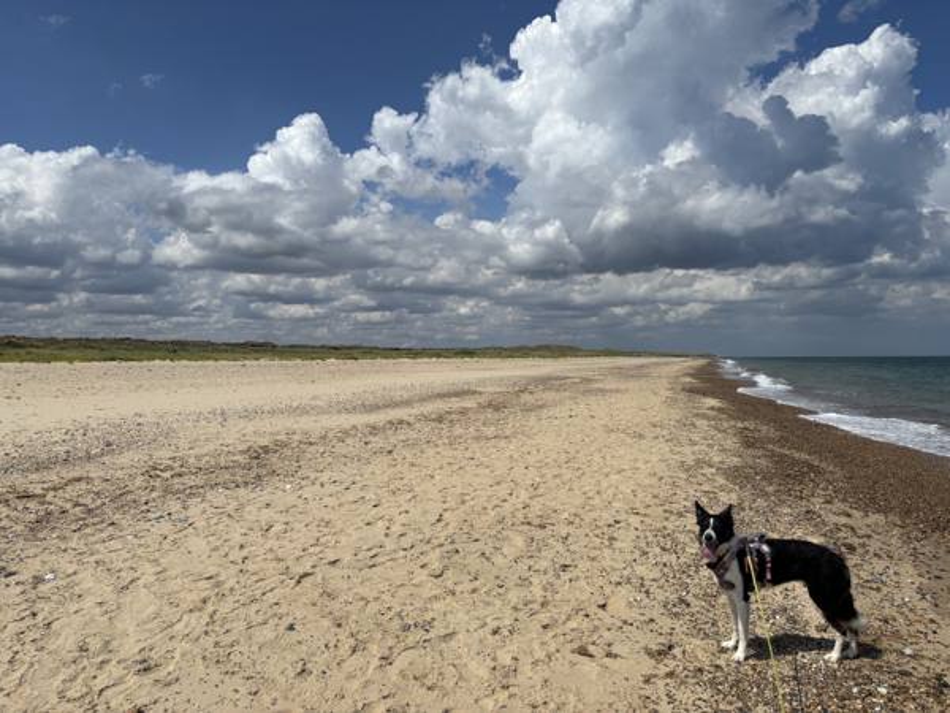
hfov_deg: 67.3
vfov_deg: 53.1
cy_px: 356
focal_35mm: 26
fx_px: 714
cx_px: 475
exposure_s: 1/9901
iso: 50
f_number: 1.6
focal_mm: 5.96
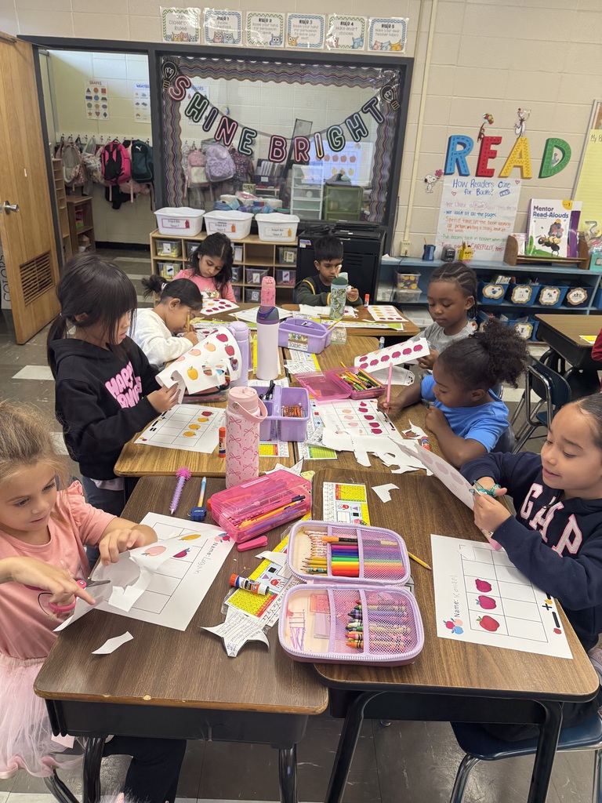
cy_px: 402
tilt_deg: -23.8
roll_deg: -2.4
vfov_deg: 71.6
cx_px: 301
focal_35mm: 24
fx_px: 557
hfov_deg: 56.8
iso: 160
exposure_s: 1/120
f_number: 1.78
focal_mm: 6.76
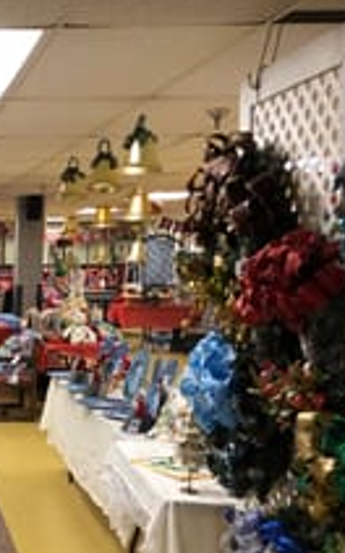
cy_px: 376
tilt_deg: -7.6
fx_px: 845
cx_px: -99
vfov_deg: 35.9
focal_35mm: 56
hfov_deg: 21.0
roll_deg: +0.5
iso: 50
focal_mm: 3.99
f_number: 1.8
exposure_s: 1/15
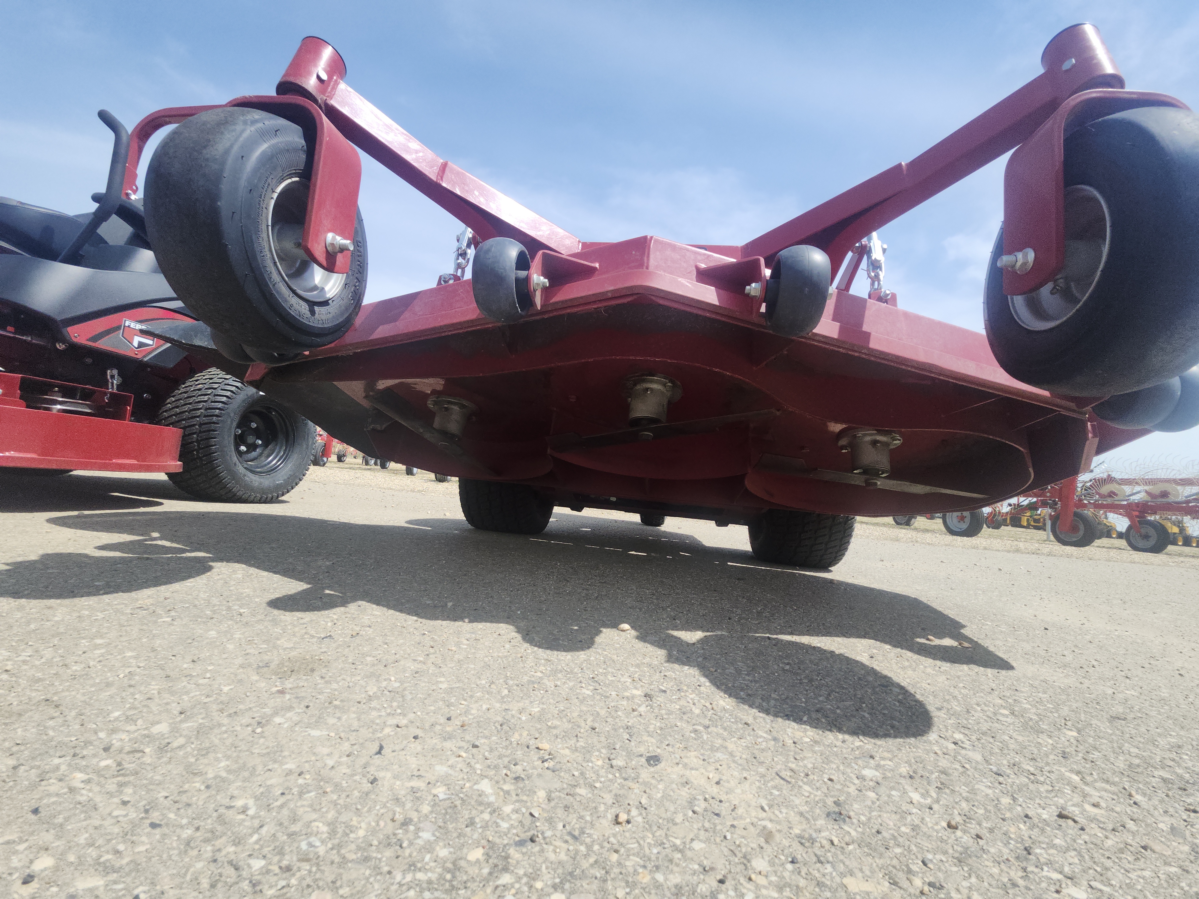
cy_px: 450
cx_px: 600
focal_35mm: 13
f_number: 2.2
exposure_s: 1/1297
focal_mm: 1.74
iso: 40
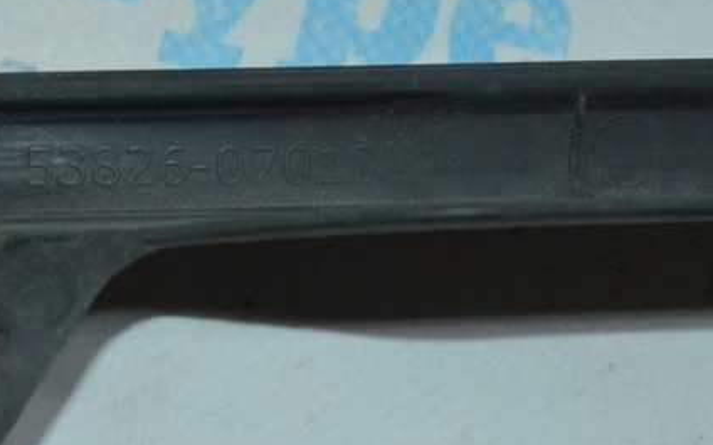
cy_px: 149
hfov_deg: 16.4
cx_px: 178
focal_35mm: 127
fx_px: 2463
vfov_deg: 10.3
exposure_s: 1/200
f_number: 16
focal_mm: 55
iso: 4000
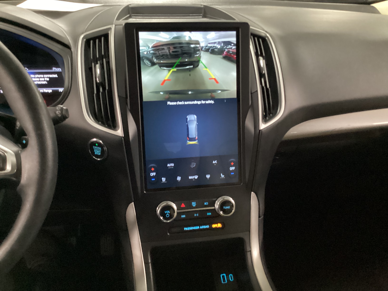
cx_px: 194
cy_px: 146
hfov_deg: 58.4
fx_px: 347
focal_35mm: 31
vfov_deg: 45.4
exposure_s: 1/17
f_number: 2.4
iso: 640
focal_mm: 3.3
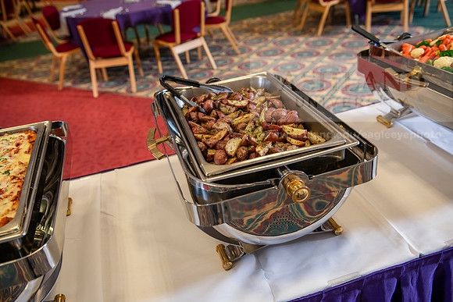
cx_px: 226
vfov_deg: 38.9
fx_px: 428
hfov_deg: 55.8
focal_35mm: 34
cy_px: 151
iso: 500
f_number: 3.5
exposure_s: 1/125
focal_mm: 34
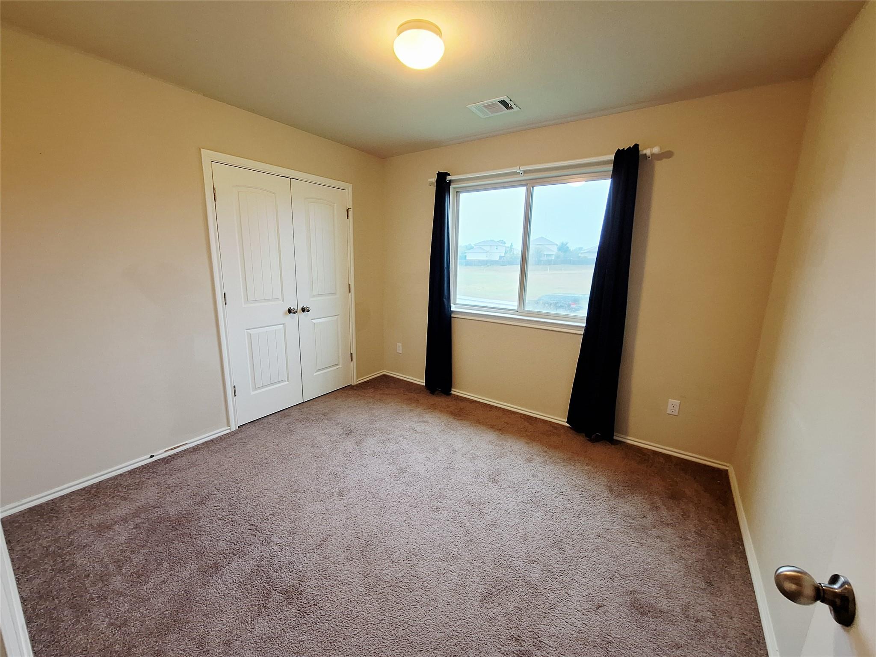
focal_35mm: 13
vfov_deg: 89.9
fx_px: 329
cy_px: 328
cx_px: 438
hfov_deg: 106.2
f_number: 2.2
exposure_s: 1/40
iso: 100
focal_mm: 1.74
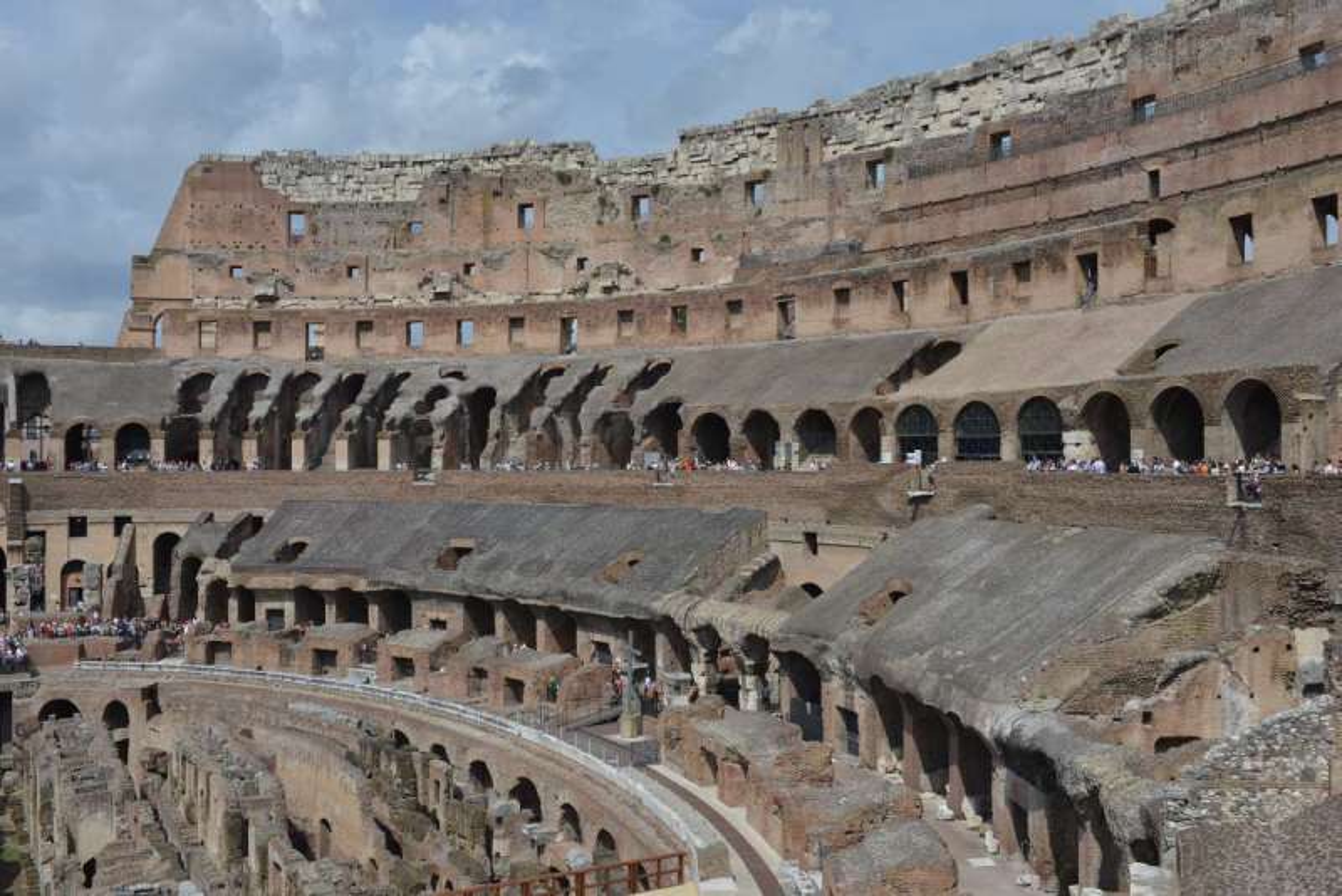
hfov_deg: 55.8
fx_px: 1268
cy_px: 448
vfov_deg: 38.9
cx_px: 671
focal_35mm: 34
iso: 125
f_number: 10
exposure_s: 1/125
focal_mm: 34
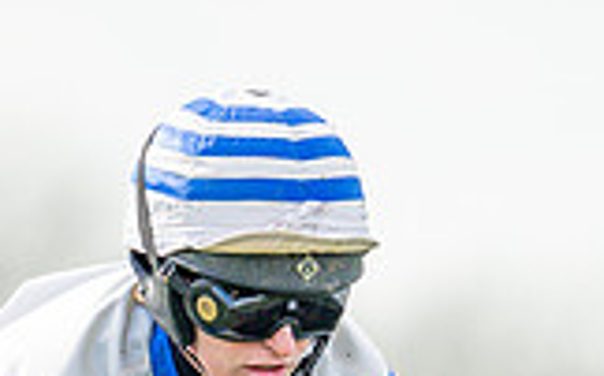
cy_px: 633
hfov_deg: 1.0
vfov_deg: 0.6
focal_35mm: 2196
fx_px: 36123
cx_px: 73
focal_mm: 400
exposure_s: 1/1600
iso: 500
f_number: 4.5
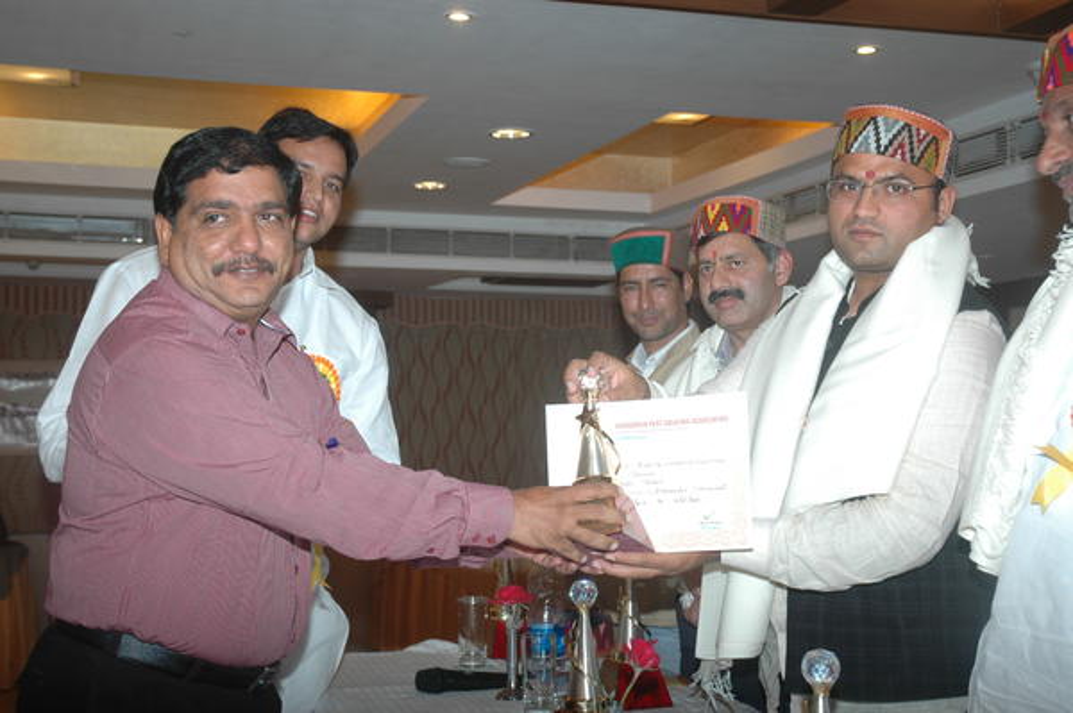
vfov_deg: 26.4
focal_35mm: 51
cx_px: 536
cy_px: 356
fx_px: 1519
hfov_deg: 38.9
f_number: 4.2
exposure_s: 1/60
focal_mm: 34
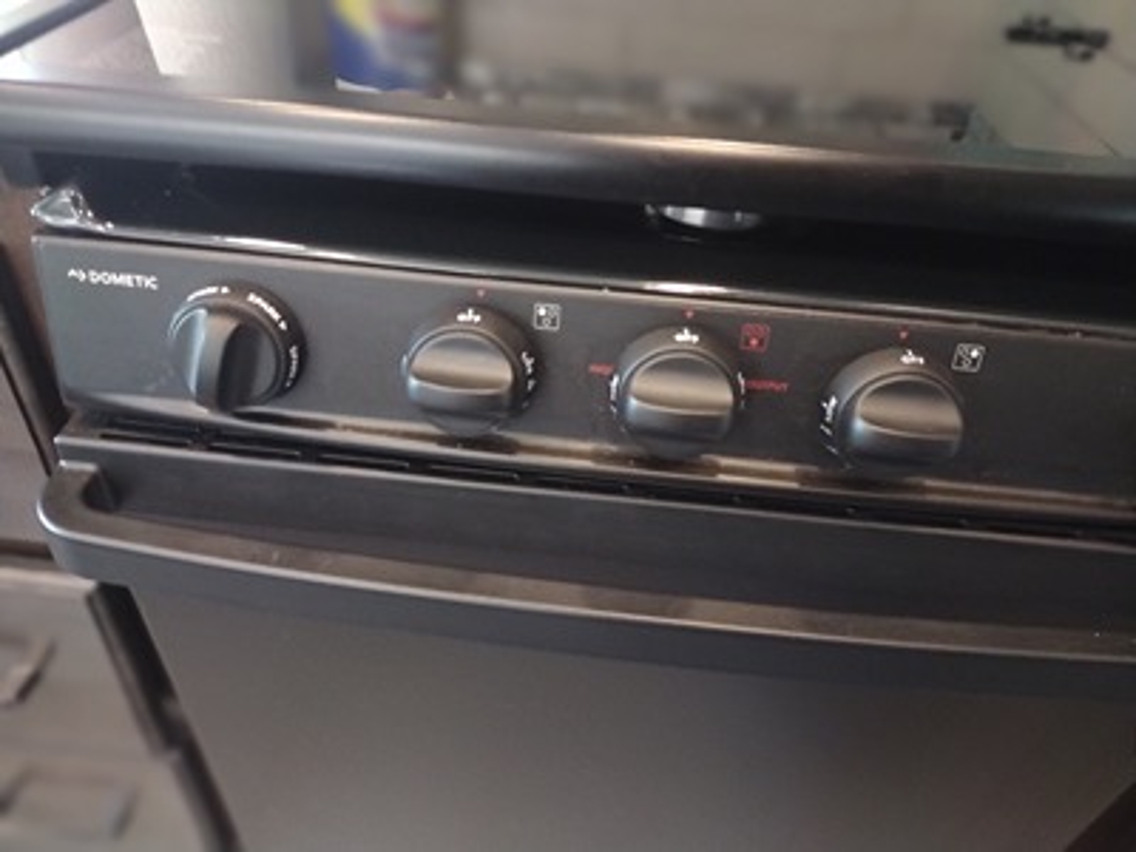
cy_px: 426
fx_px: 886
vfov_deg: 51.4
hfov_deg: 65.3
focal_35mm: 27
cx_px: 568
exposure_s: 1/15.1
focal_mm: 4.71
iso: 2592
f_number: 1.7
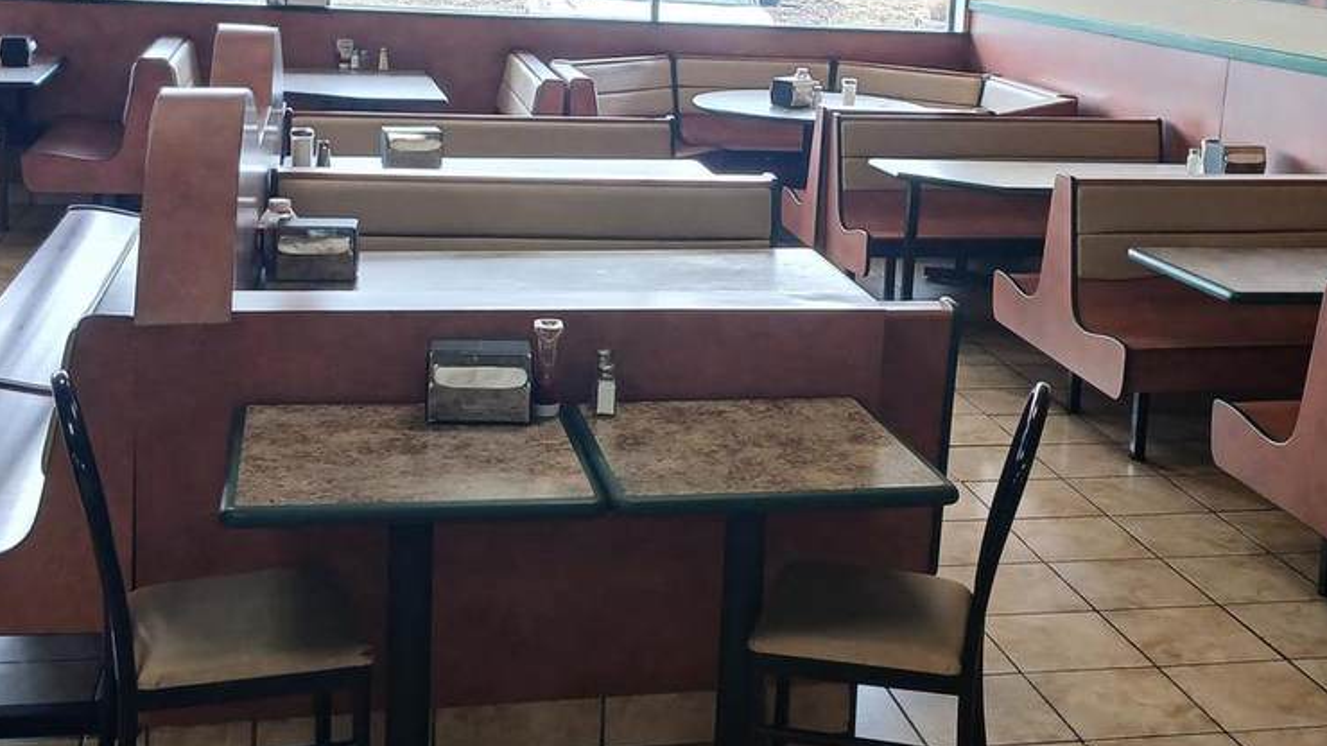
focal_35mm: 49
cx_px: 769
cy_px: 235
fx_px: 1724
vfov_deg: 24.3
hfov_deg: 42.0
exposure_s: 1/60
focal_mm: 3.98
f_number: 1.8
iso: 50
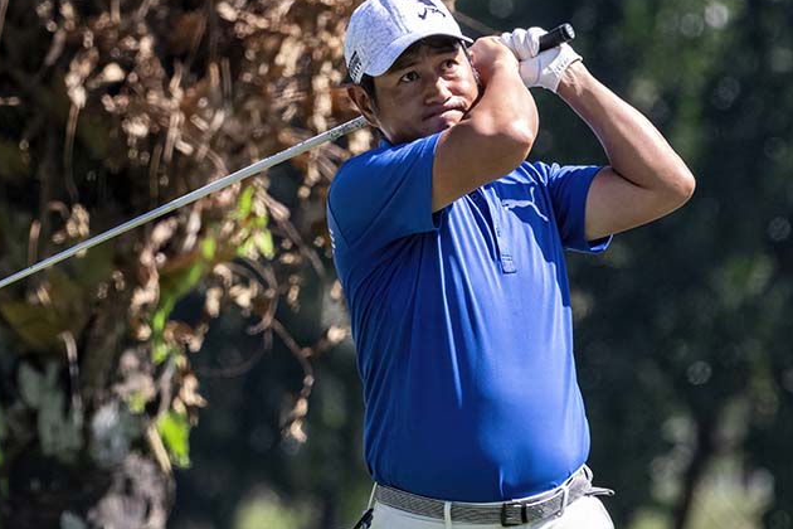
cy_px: 248
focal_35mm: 610
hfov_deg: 3.4
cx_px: 271
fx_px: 13436
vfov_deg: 2.3
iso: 1600
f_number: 8
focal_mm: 400
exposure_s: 1/1600
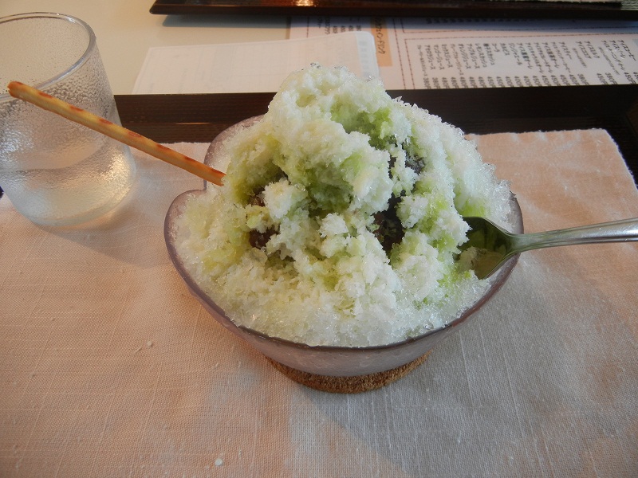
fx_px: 553
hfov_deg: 60.0
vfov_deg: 46.8
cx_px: 319
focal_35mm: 30
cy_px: 239
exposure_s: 1/44
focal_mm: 5.4
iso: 160
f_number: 3.5
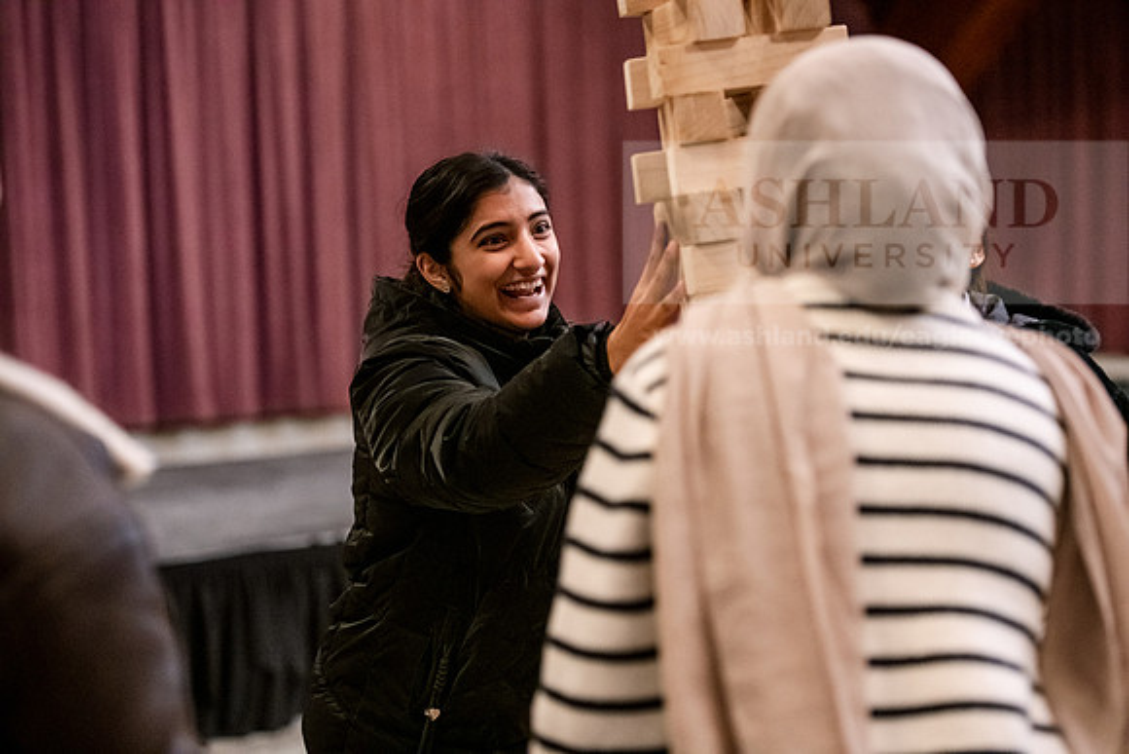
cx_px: 564
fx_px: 2823
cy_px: 377
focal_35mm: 90
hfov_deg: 22.6
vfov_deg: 15.2
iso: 4000
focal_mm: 90
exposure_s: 1/200
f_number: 3.2
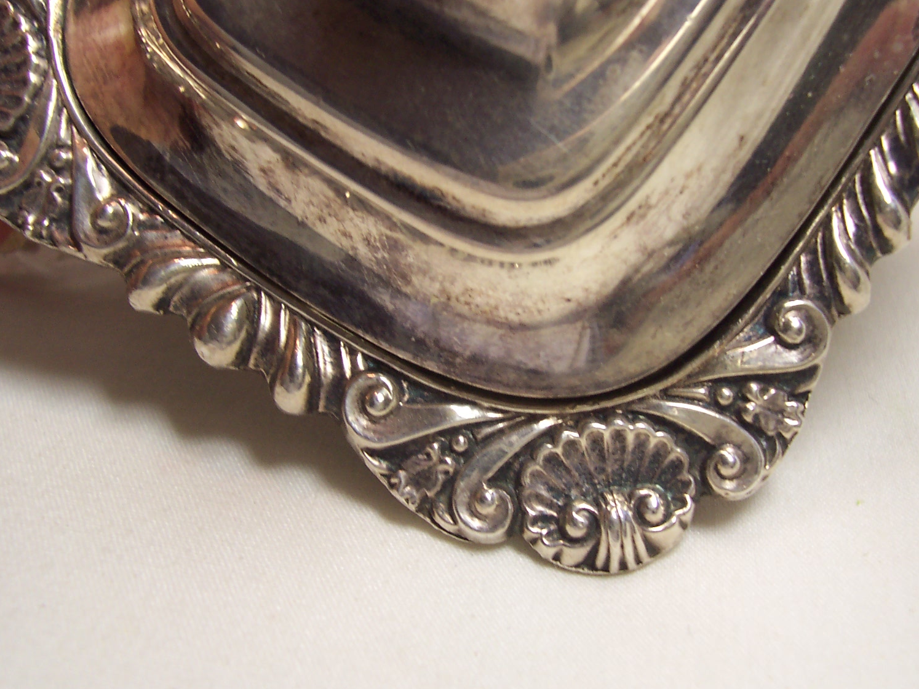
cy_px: 339
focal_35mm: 41
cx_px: 496
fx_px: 1089
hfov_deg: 45.7
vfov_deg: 35.1
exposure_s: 1/45
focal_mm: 5.6
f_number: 2.8
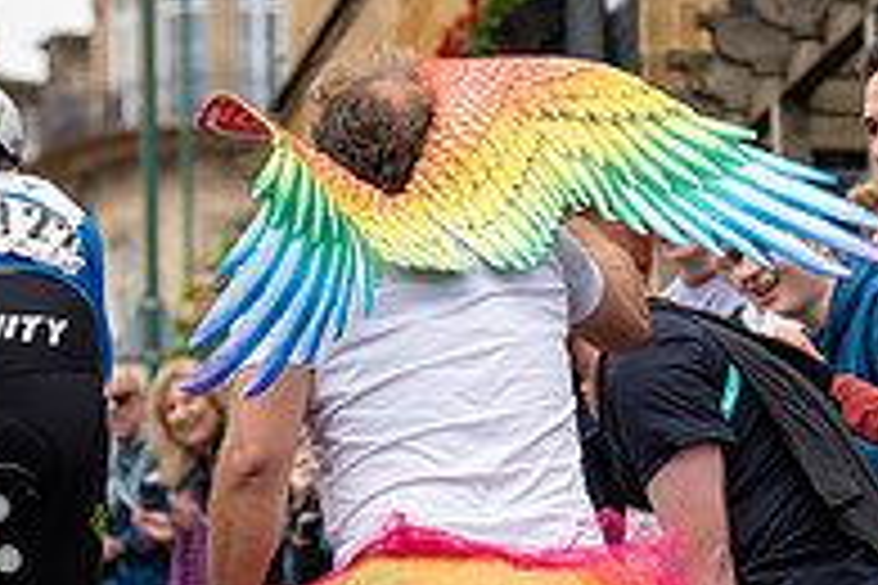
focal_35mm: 262
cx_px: 302
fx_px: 6389
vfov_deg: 5.2
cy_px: 389
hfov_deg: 7.9
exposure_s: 1/1000
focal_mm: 82
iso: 320
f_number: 3.5
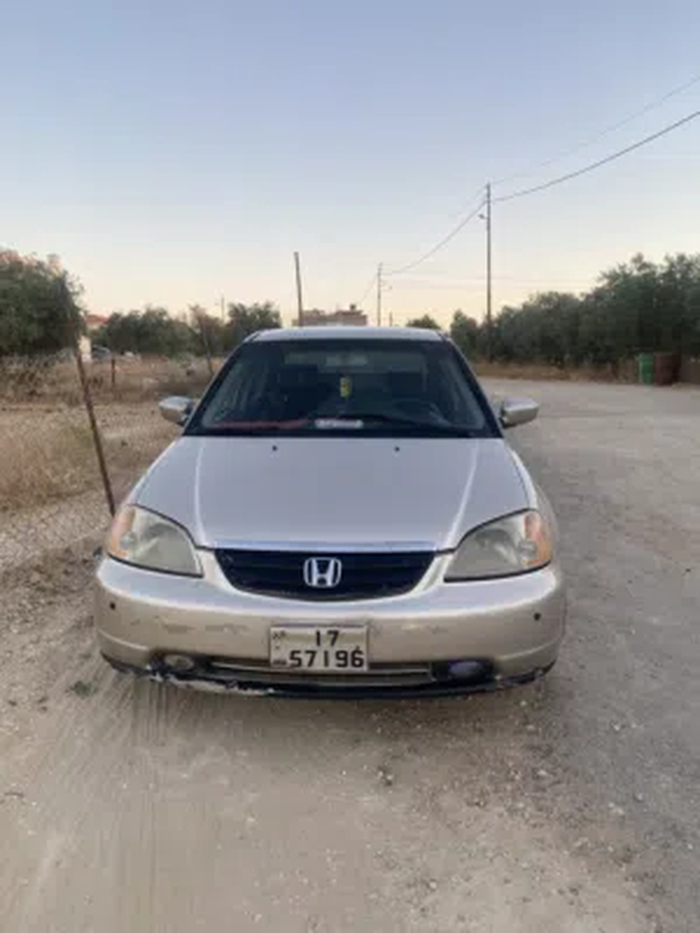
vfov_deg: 67.3
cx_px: 350
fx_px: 701
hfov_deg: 53.1
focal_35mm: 26
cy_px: 466
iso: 40
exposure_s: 1/122
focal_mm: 4.25
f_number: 1.8
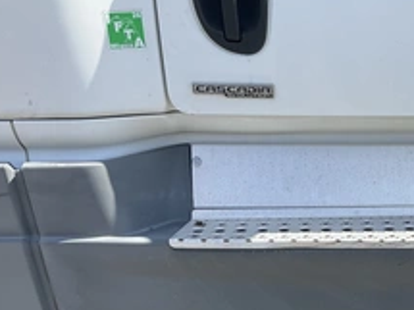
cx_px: 356
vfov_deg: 26.3
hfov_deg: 34.0
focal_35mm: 54
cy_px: 266
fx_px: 645
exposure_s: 1/719
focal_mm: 3
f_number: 1.8
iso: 25
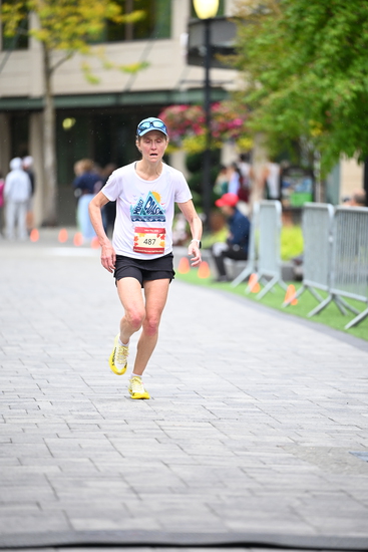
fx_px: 3064
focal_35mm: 200
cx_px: 184
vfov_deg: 10.3
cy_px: 276
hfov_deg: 6.9
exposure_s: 1/1250
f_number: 2.8
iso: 1250
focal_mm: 200
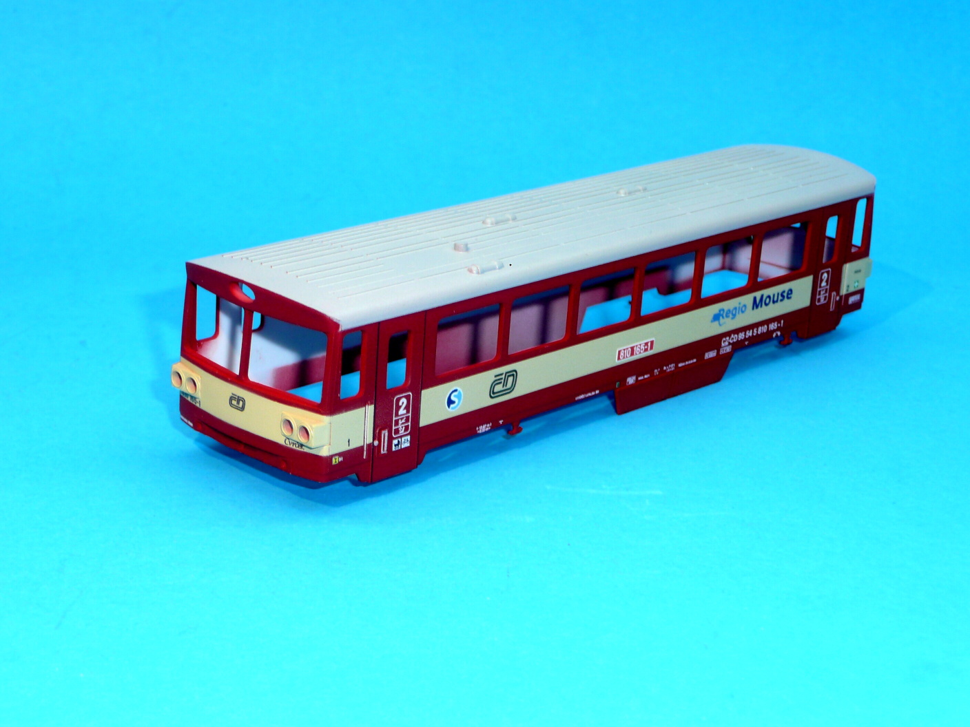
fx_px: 2018
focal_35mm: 72
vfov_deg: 20.4
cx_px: 485
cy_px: 364
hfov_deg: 27.0
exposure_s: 1/30
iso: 100
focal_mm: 11.8
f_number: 4.6
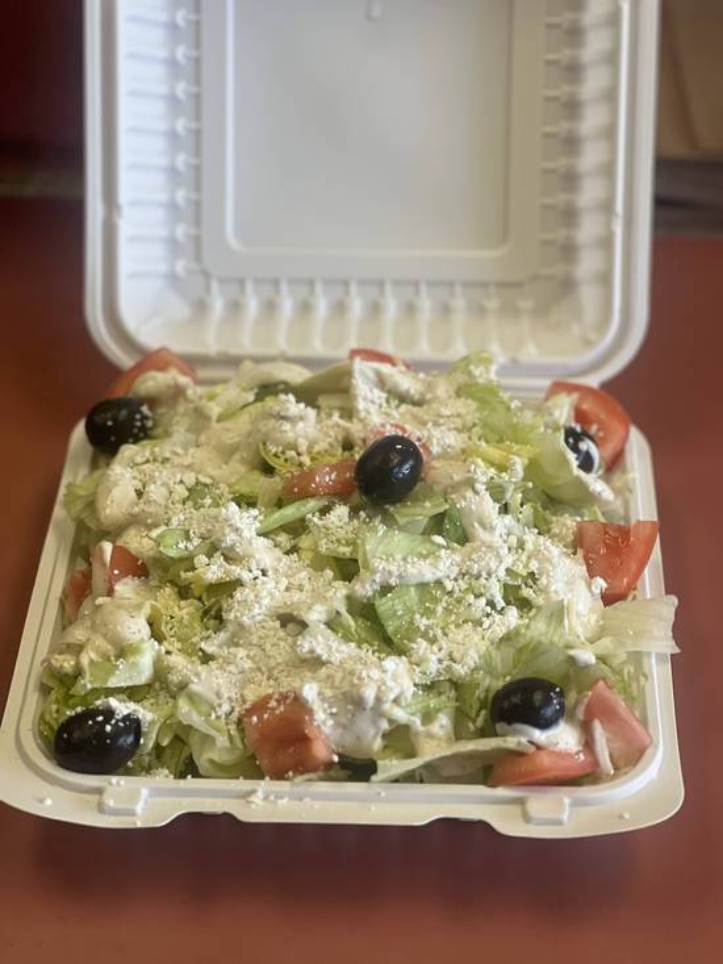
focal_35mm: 77
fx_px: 2144
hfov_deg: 19.1
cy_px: 482
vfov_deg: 25.3
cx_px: 362
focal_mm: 9
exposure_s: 1/120
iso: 160
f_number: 2.8
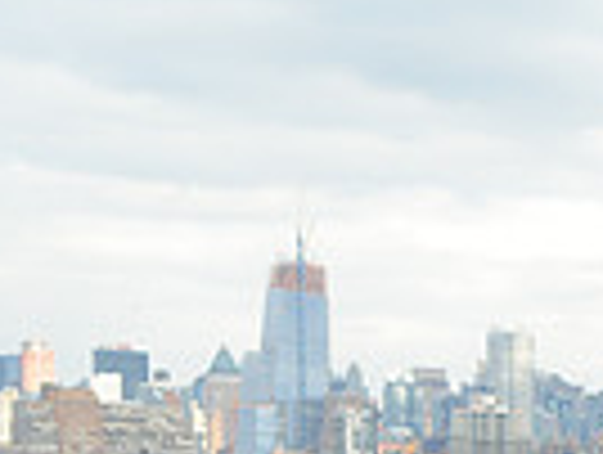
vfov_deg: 9.0
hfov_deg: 11.6
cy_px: 825
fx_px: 2757
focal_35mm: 158
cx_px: 1071
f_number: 6.3
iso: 250
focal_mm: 38
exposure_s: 1/250
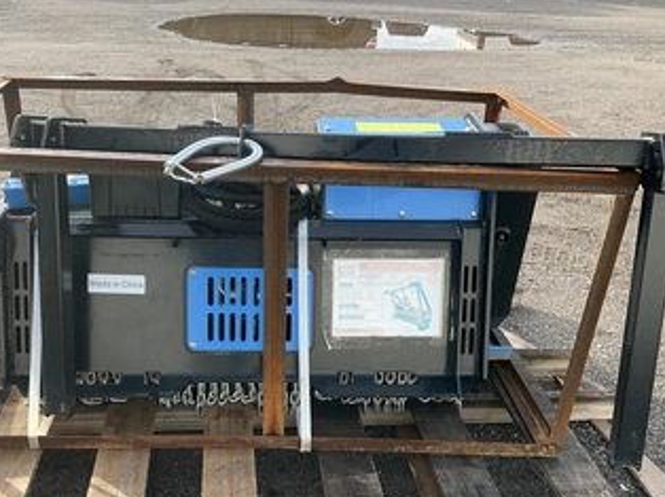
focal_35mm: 37
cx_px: 280
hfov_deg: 50.0
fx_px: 710
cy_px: 283
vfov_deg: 38.5
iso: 25
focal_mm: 3
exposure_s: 1/289
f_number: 1.8
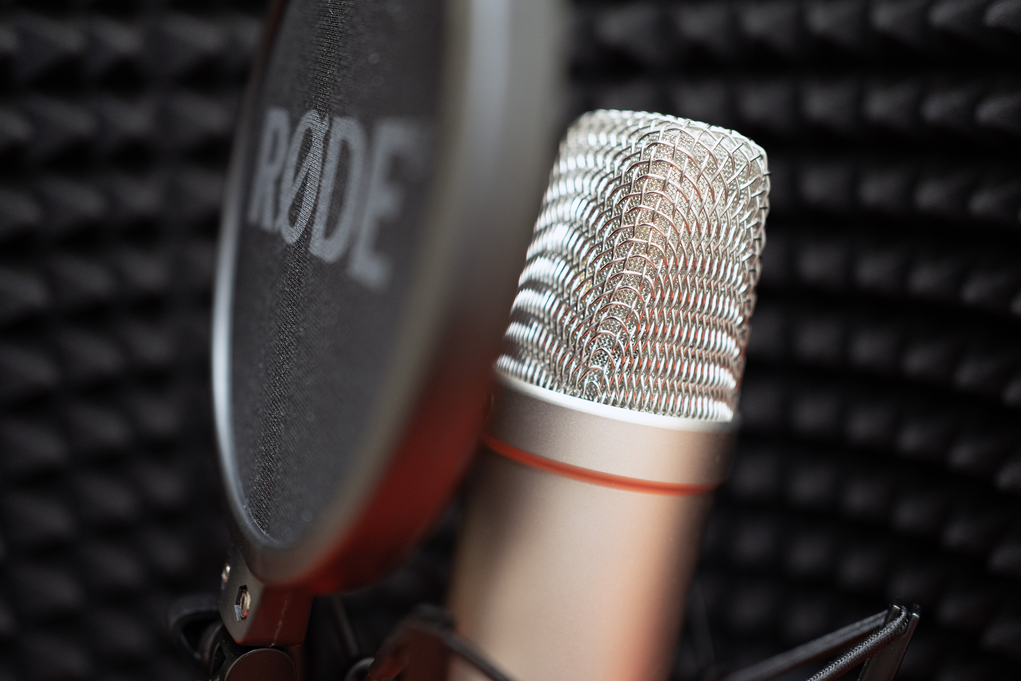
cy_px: 335
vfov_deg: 33.4
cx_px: 501
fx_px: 1134
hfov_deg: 48.5
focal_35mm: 40
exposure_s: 1/125
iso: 1600
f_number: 2.2
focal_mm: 35
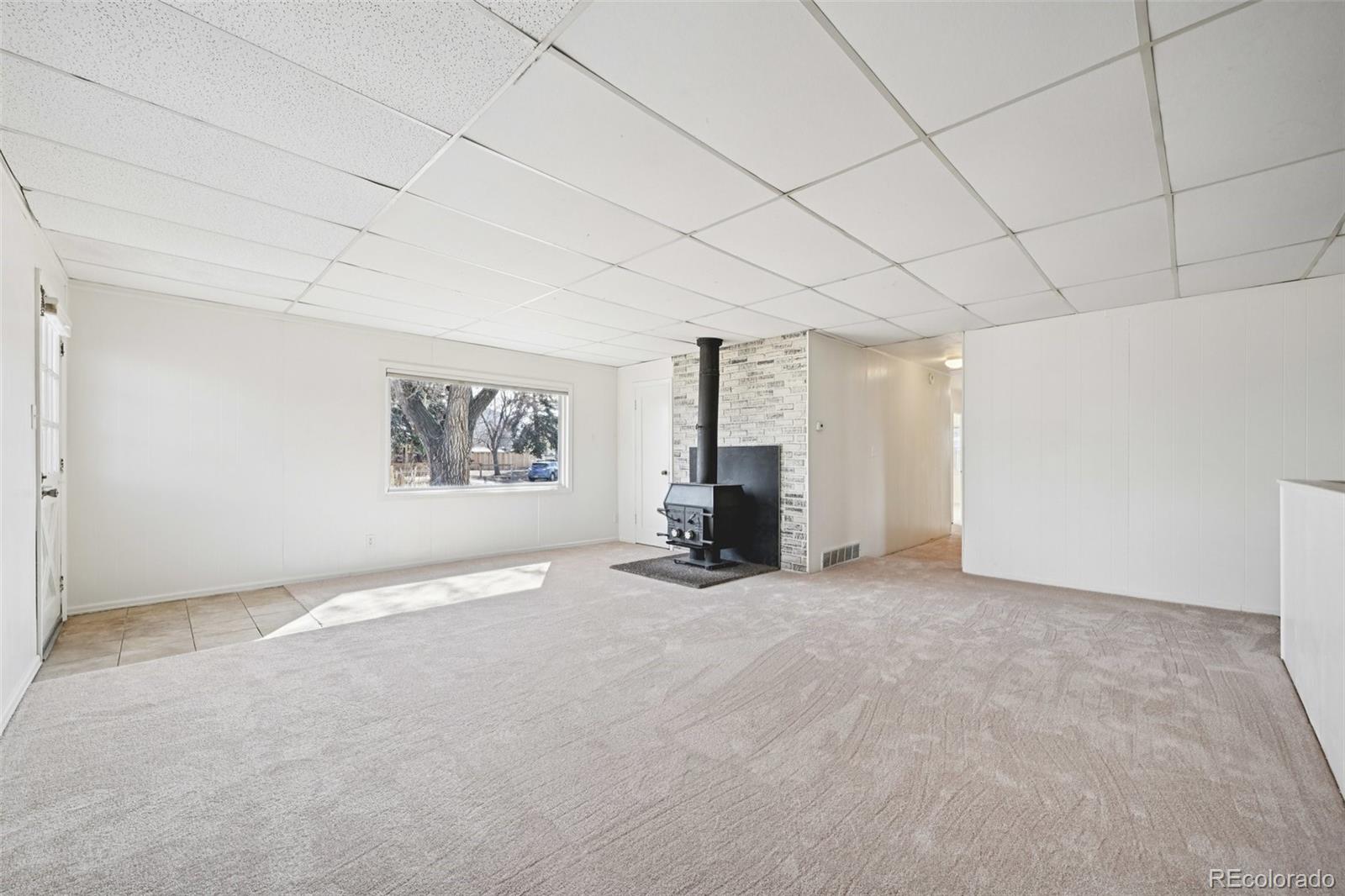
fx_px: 523
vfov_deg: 81.2
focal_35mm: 14
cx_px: 672
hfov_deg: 104.3
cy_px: 448
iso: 180
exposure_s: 1/15
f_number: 11
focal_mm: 14
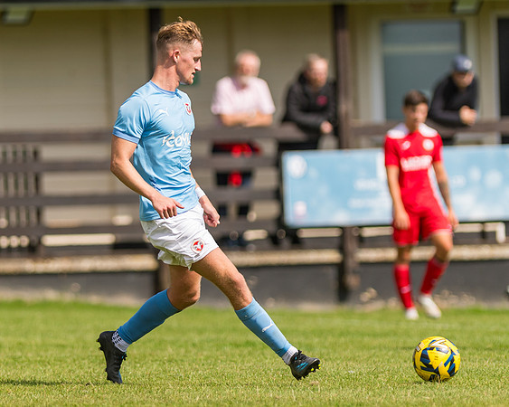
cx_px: 166
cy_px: 204
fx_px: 8874
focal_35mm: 589
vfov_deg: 2.6
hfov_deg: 3.3
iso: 100
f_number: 2.8
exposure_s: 1/2500
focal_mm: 300
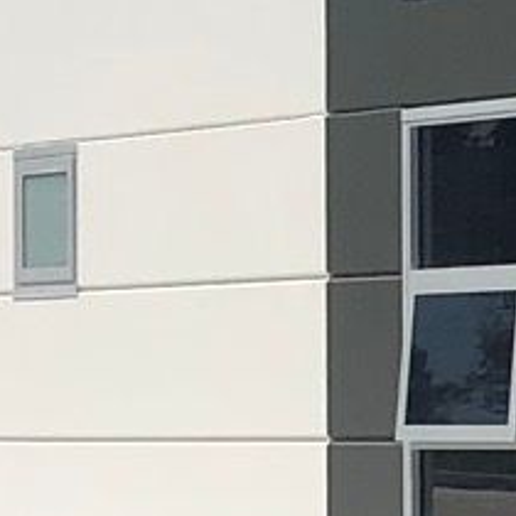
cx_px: 1607
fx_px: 4064
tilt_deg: +1.2
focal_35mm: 241
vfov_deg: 7.3
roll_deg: +1.5
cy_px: 152
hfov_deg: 6.5
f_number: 1.8
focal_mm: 4
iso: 20
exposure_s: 1/3690
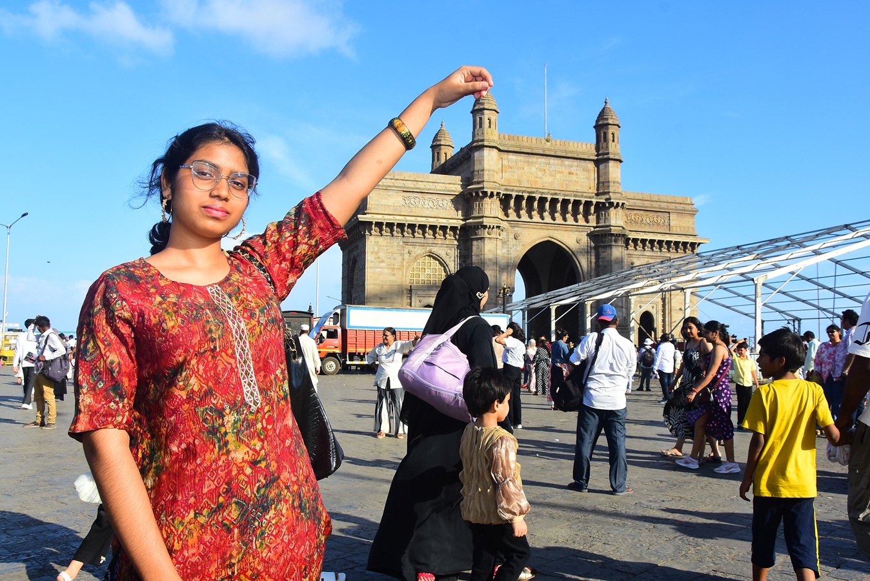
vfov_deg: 41.8
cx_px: 435
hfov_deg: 59.5
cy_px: 290
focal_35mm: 32
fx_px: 762
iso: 250
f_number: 9
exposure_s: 1/400
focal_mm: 21
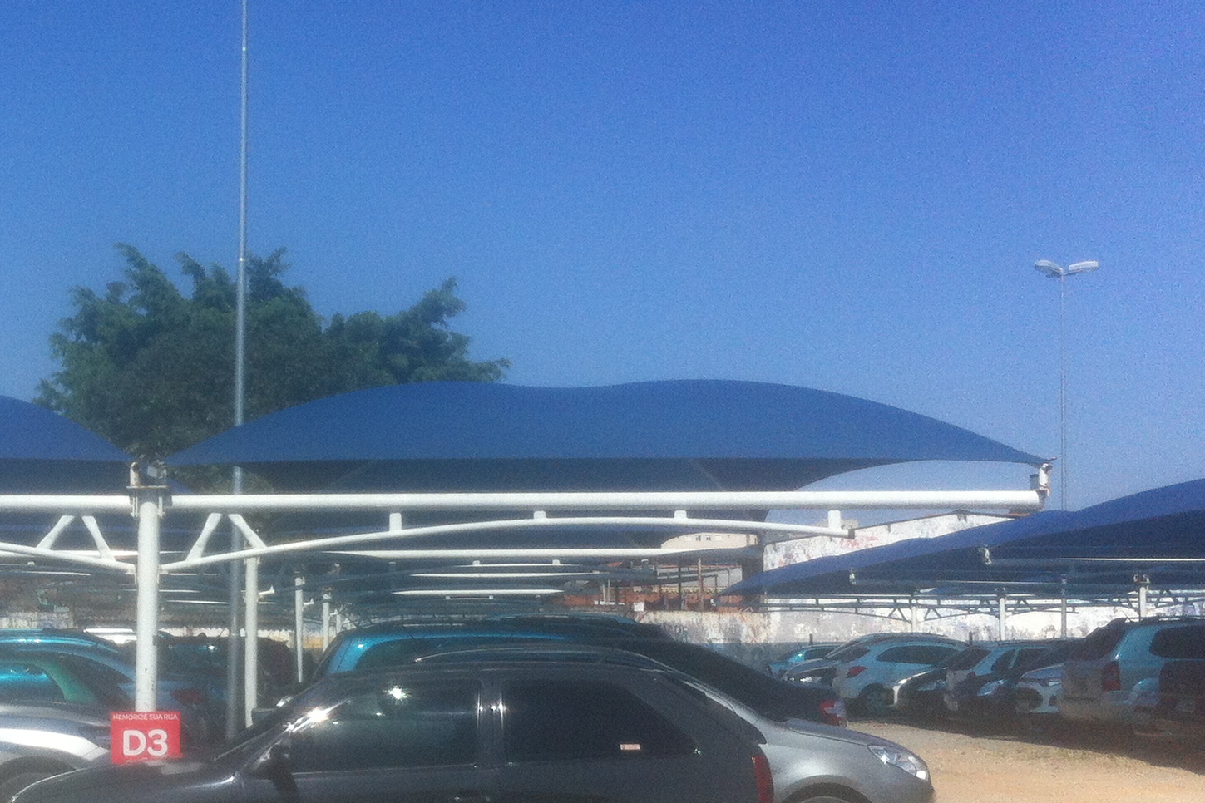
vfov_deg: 20.9
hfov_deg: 30.1
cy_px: 479
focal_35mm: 65
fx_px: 2176
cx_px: 223
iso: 80
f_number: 2.8
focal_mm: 3.85
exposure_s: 1/1885
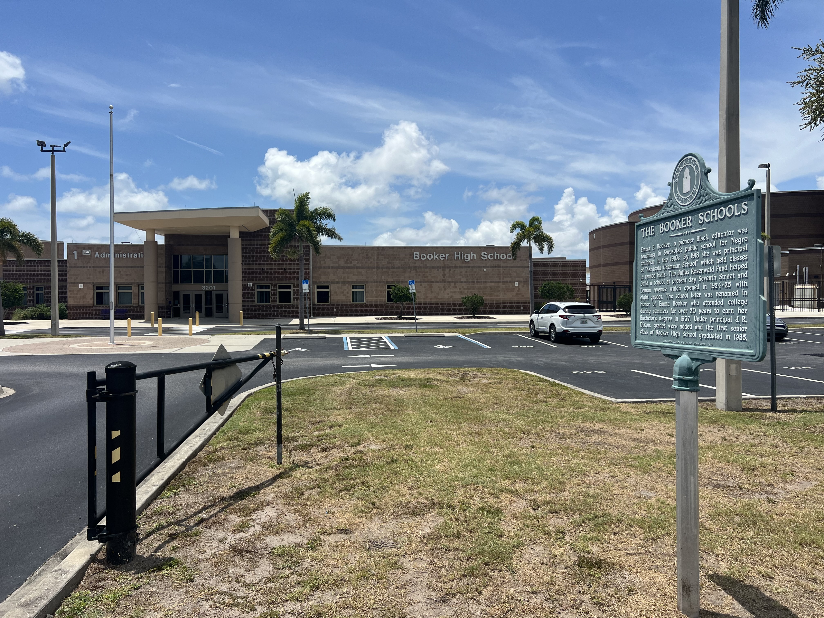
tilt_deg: -0.6
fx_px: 619
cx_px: 412
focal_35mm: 26
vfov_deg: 53.1
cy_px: 309
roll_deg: +1.1
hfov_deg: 67.3
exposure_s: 1/6579
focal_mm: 5.7
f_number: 1.5
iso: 50
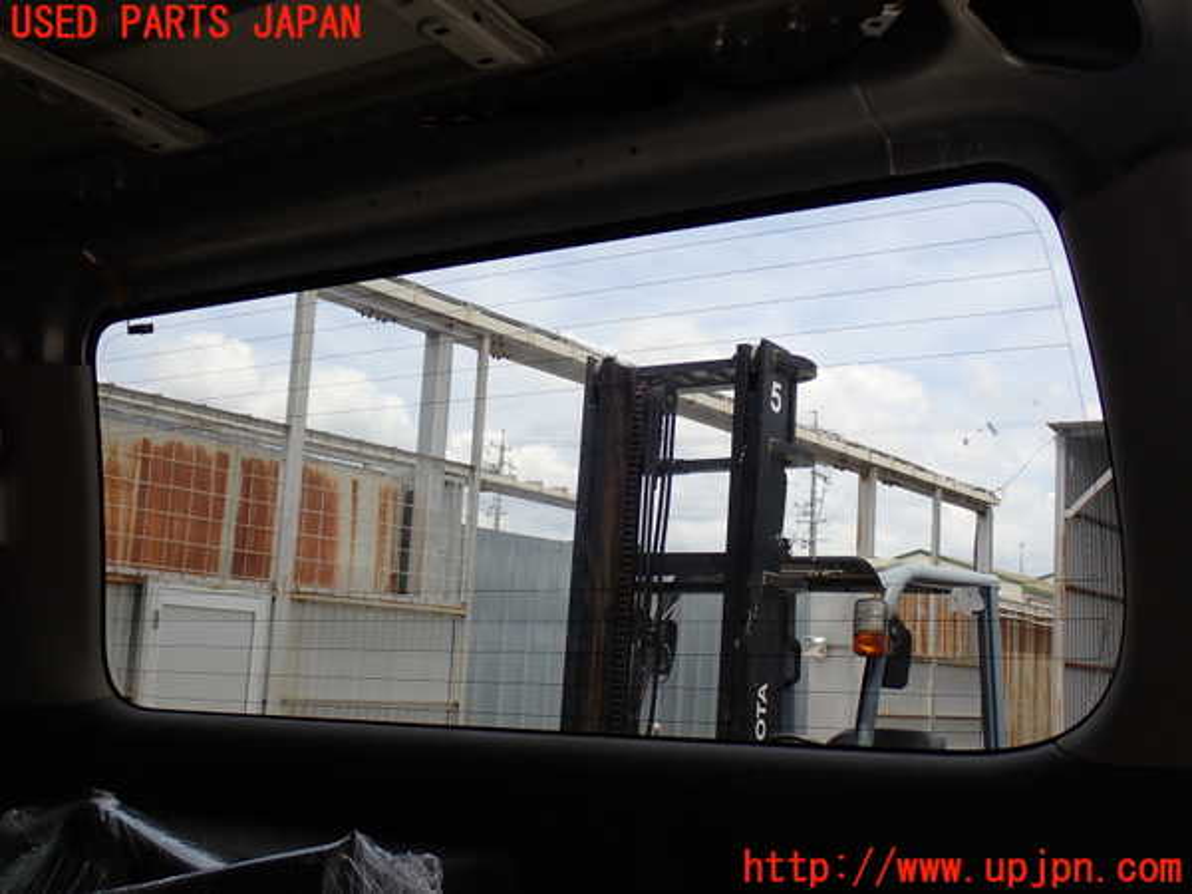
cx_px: 596
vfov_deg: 32.9
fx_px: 1515
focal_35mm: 44
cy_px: 447
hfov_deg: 42.9
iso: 100
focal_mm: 7.84
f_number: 4
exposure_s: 1/200
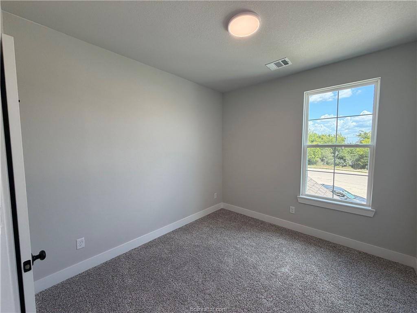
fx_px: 169
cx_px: 208
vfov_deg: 85.7
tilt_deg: -3.5
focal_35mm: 14
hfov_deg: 102.1
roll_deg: +0.3
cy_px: 156
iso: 100
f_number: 2.2
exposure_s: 1/121
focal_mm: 2.22
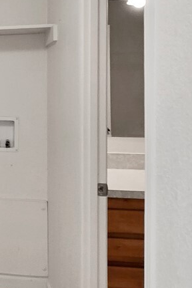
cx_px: -118
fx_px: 401
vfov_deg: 39.1
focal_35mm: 50
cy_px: 93
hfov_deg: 21.3
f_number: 2.2
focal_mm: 2.2
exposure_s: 1/60
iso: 64
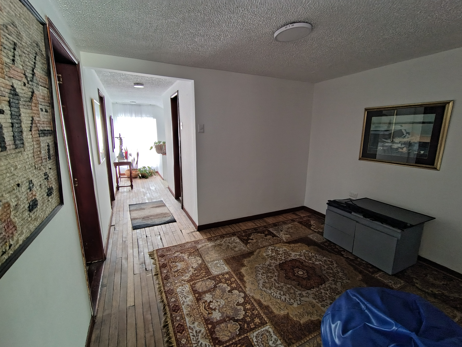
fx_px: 214
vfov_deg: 78.1
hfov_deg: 94.5
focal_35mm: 16
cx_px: 231
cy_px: 174
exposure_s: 1/17.1
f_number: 2.2
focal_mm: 1.66
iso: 872
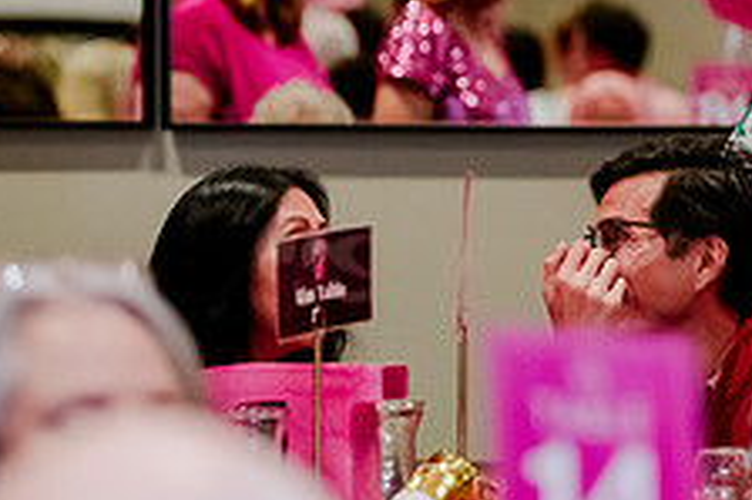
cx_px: 981
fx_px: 7723
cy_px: -10
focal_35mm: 370
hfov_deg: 5.5
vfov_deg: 3.7
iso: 4000
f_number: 2.8
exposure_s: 1/250
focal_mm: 125
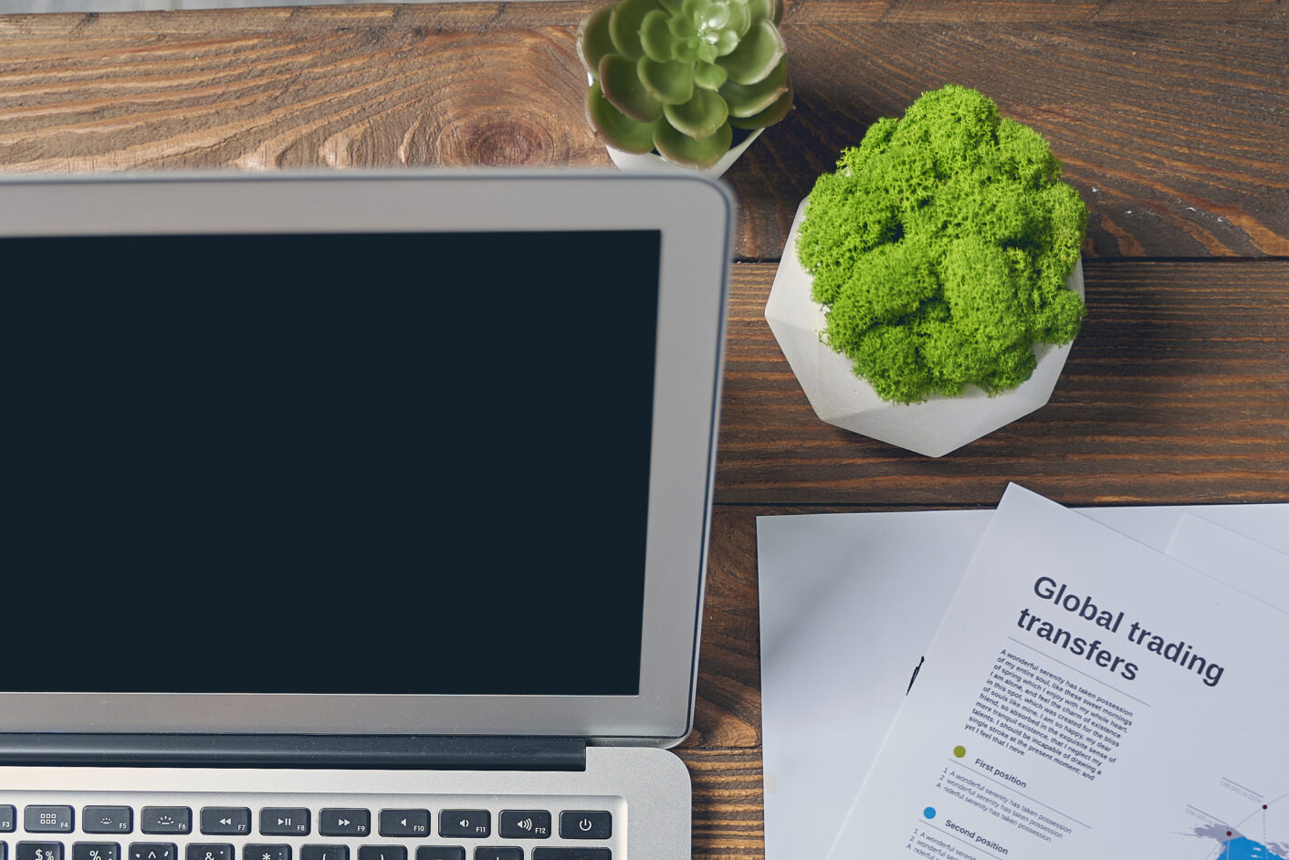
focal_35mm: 58
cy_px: 767
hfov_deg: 34.2
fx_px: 2077
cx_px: 428
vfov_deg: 22.8
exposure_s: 1/160
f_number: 2.8
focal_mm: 32
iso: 250
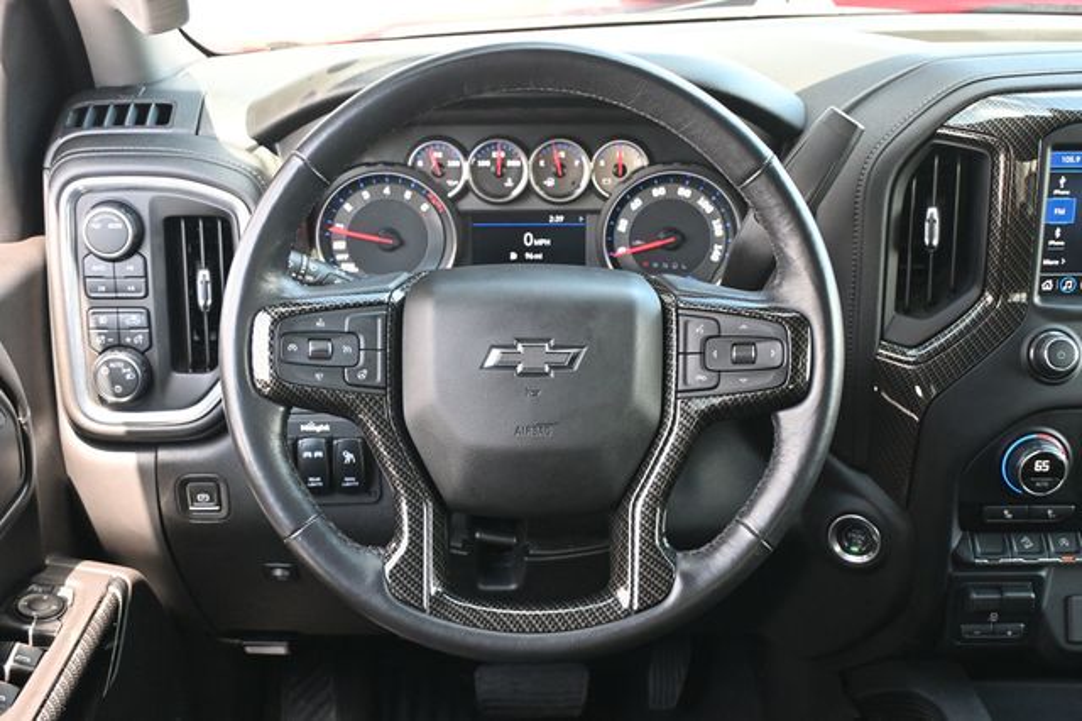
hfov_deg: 48.7
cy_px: 360
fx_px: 1194
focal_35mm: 40
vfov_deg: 33.6
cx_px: 541
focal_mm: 26.5
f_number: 4.5
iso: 1100
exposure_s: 1/125
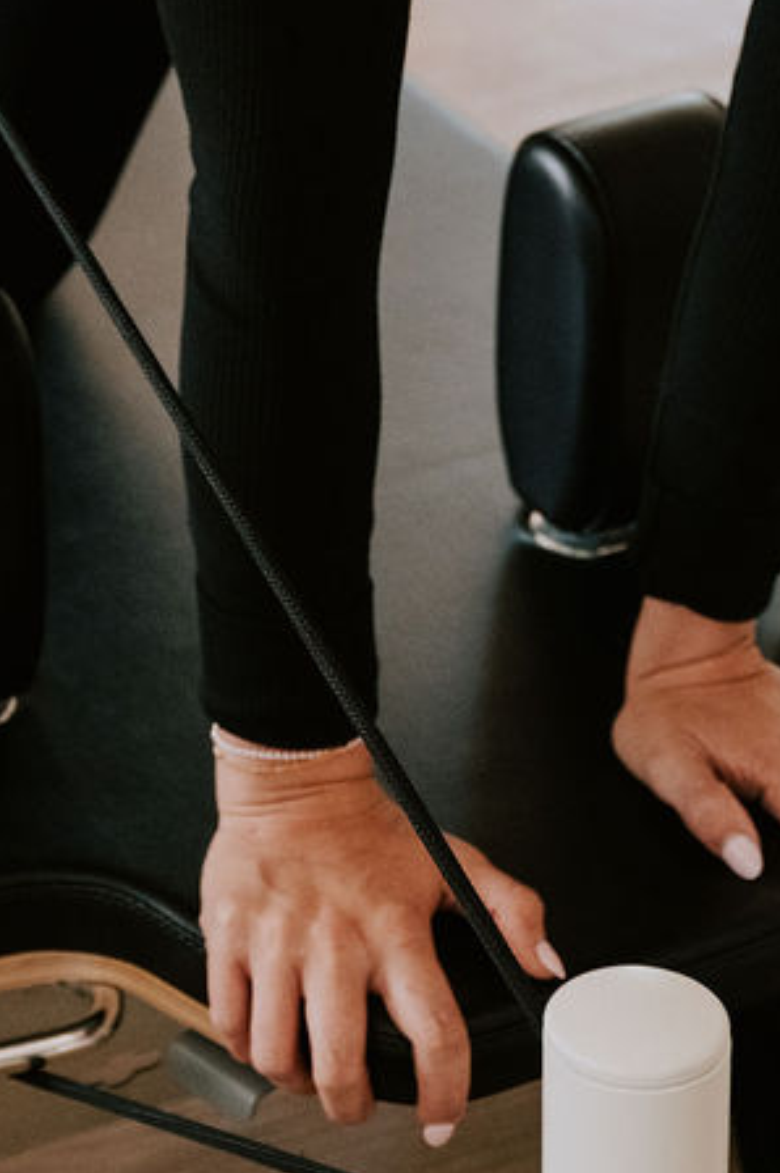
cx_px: 115
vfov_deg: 12.9
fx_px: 4915
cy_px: -602
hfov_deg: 9.0
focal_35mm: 151
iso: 1600
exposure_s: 1/320
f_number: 4
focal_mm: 44
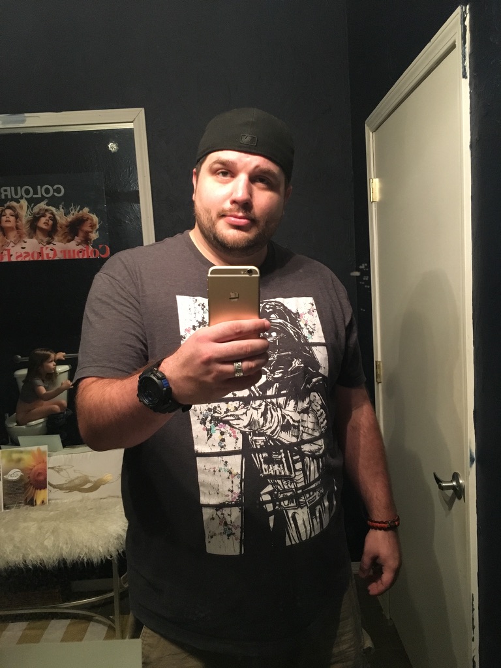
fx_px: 560
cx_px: 250
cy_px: 334
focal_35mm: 29
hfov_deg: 48.2
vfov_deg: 61.7
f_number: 2.2
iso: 200
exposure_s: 1/15
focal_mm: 4.15
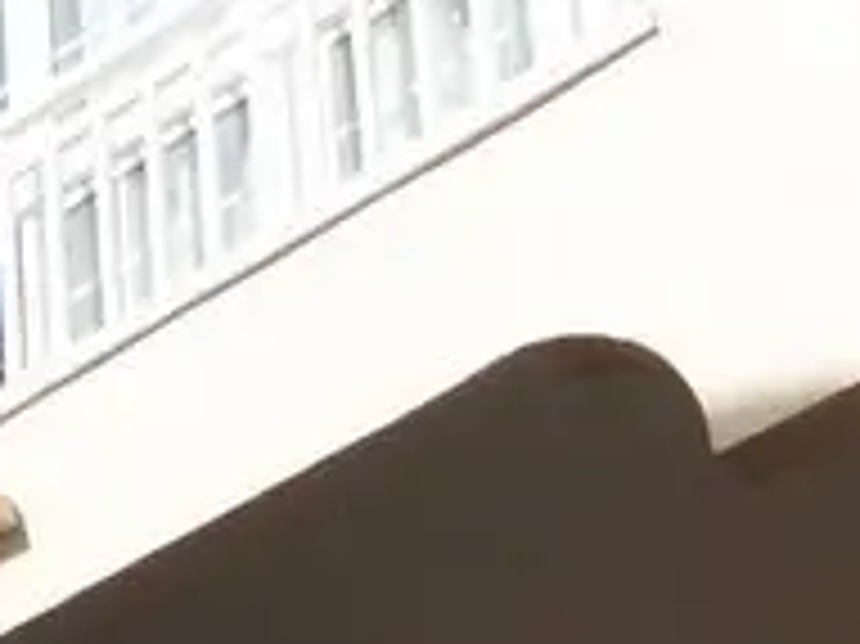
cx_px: -297
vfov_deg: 8.3
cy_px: 1648
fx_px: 3997
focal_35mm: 161
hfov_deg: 11.9
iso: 100
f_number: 3.3
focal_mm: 4.3
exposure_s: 1/1000
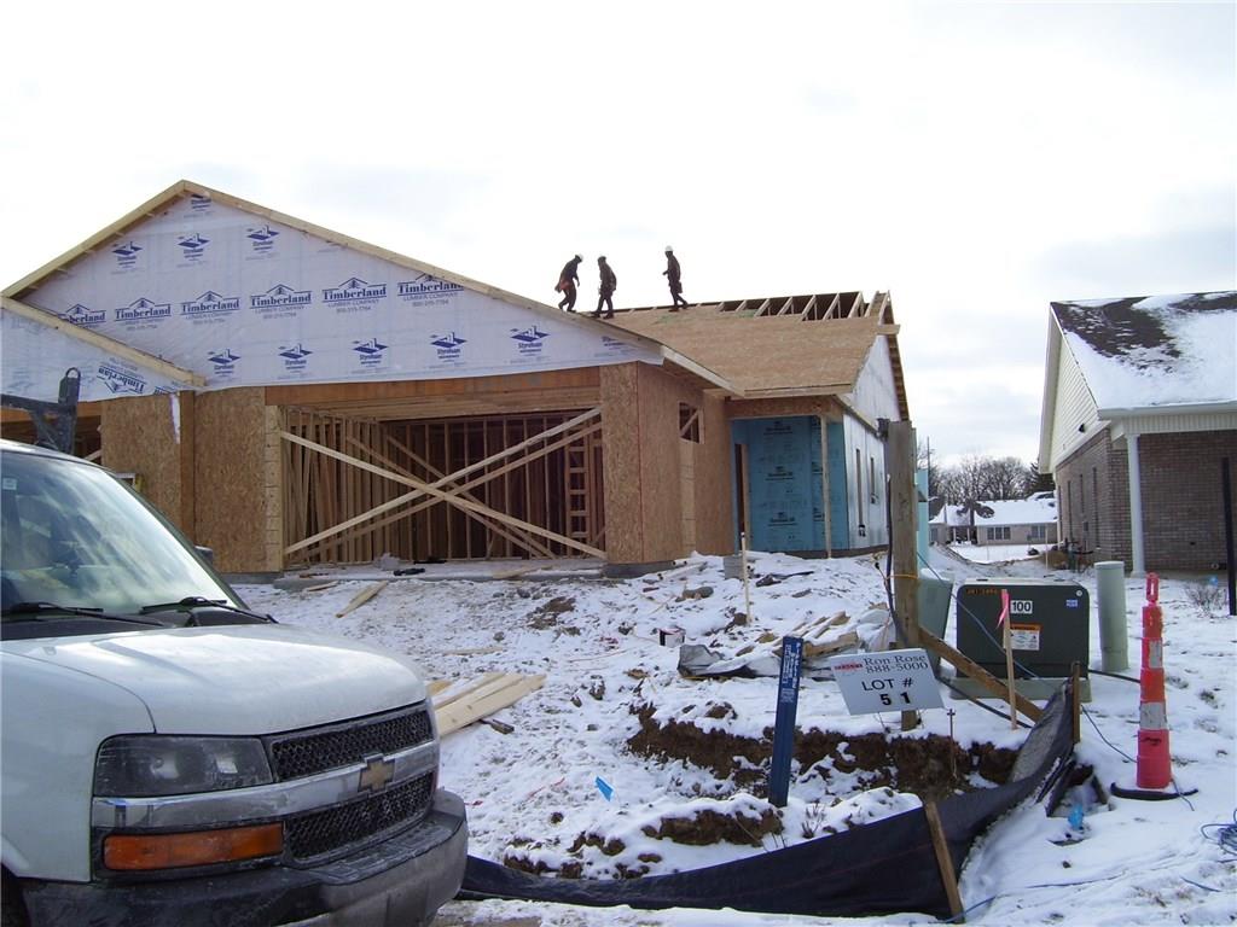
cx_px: 618
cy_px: 464
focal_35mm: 36
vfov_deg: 39.7
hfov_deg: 51.4
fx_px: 1286
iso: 80
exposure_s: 1/350
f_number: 4.8
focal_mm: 6
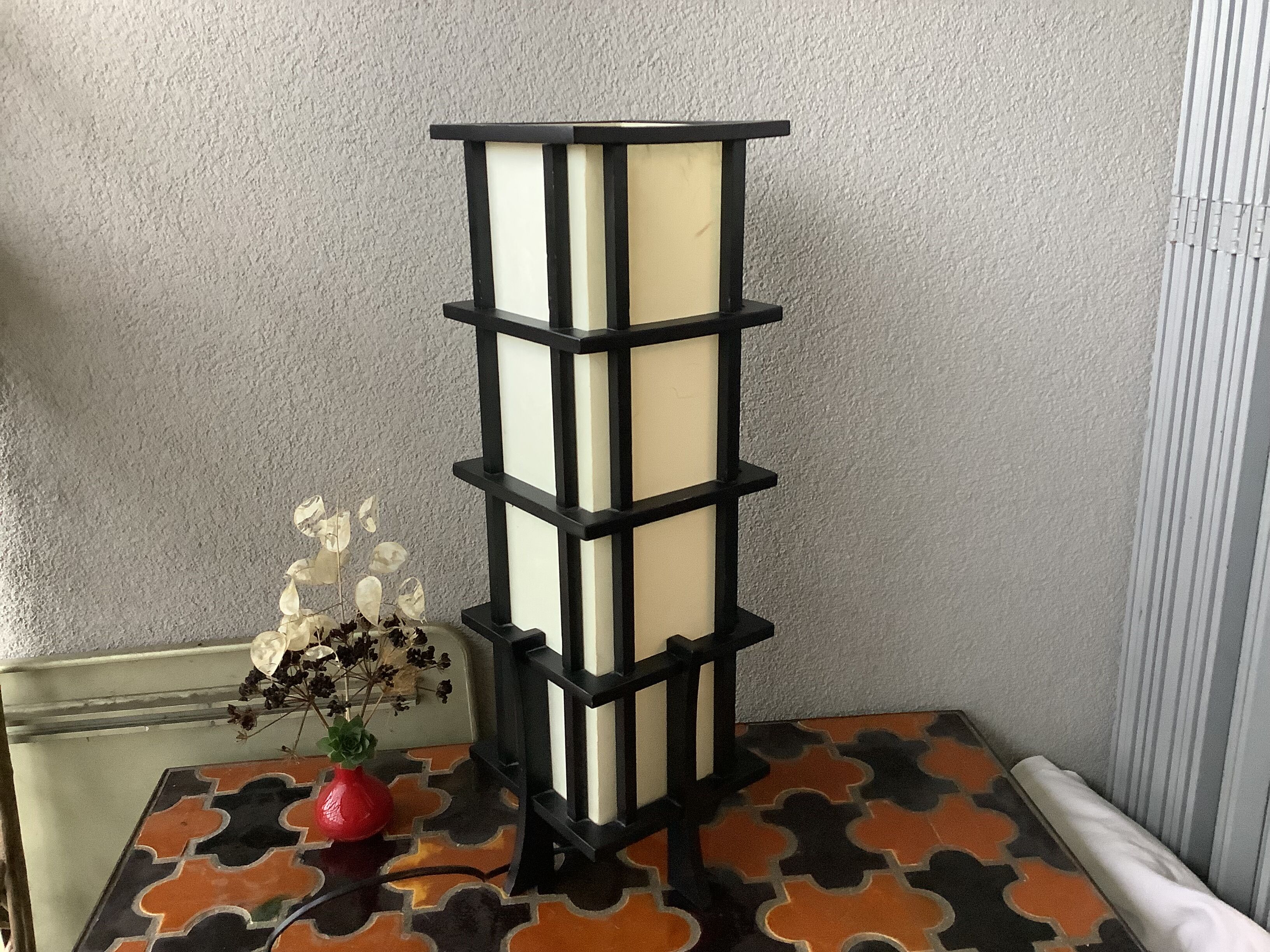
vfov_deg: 45.4
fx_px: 1137
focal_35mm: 31
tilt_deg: -15.6
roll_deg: +0.6
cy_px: 476
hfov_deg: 58.4
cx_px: 635
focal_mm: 3.3
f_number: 2.4
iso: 320
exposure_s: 1/50
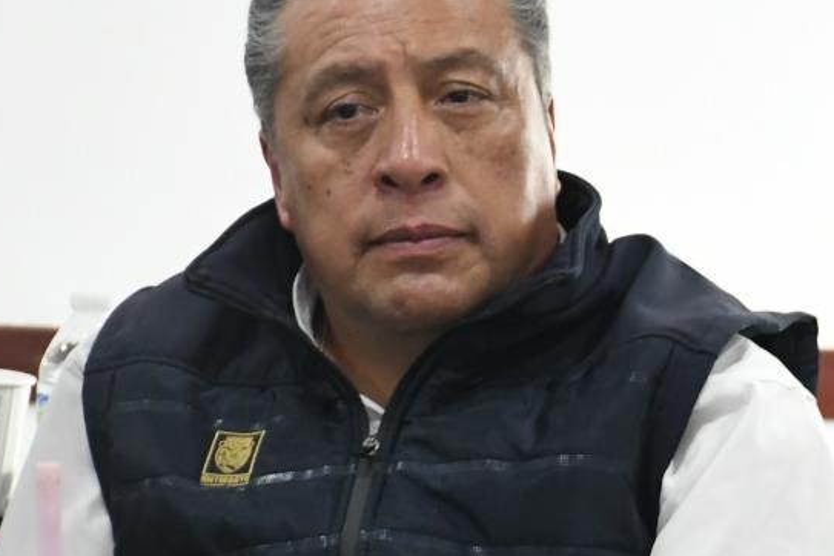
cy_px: 581
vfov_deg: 4.4
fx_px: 7251
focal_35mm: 313
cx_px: 1149
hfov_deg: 6.5
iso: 3200
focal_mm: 70
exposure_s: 1/125
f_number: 5.6
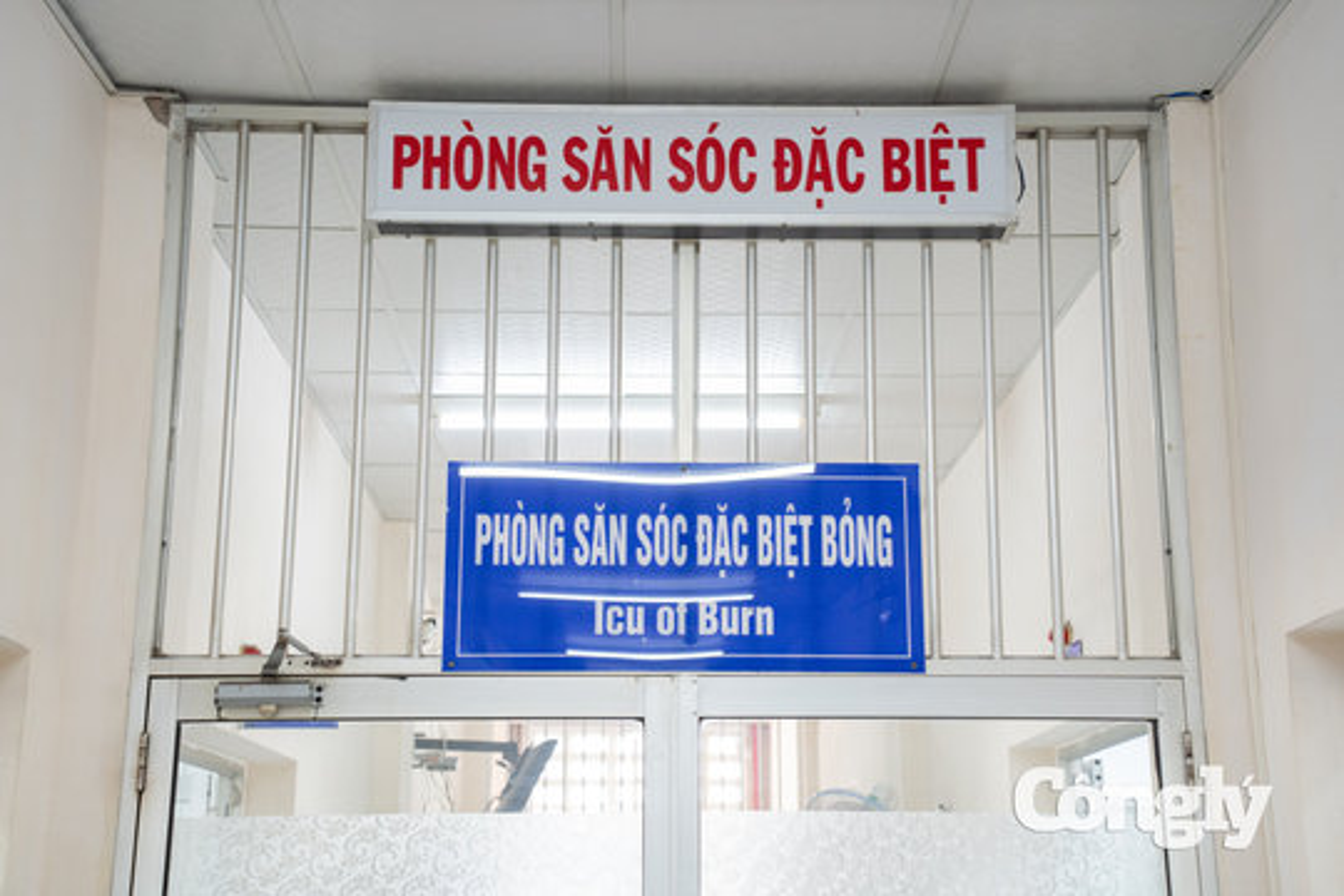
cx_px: 672
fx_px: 1867
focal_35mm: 50
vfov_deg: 27.0
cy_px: 448
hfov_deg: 39.6
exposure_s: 1/100
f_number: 4.5
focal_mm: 50
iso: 2000
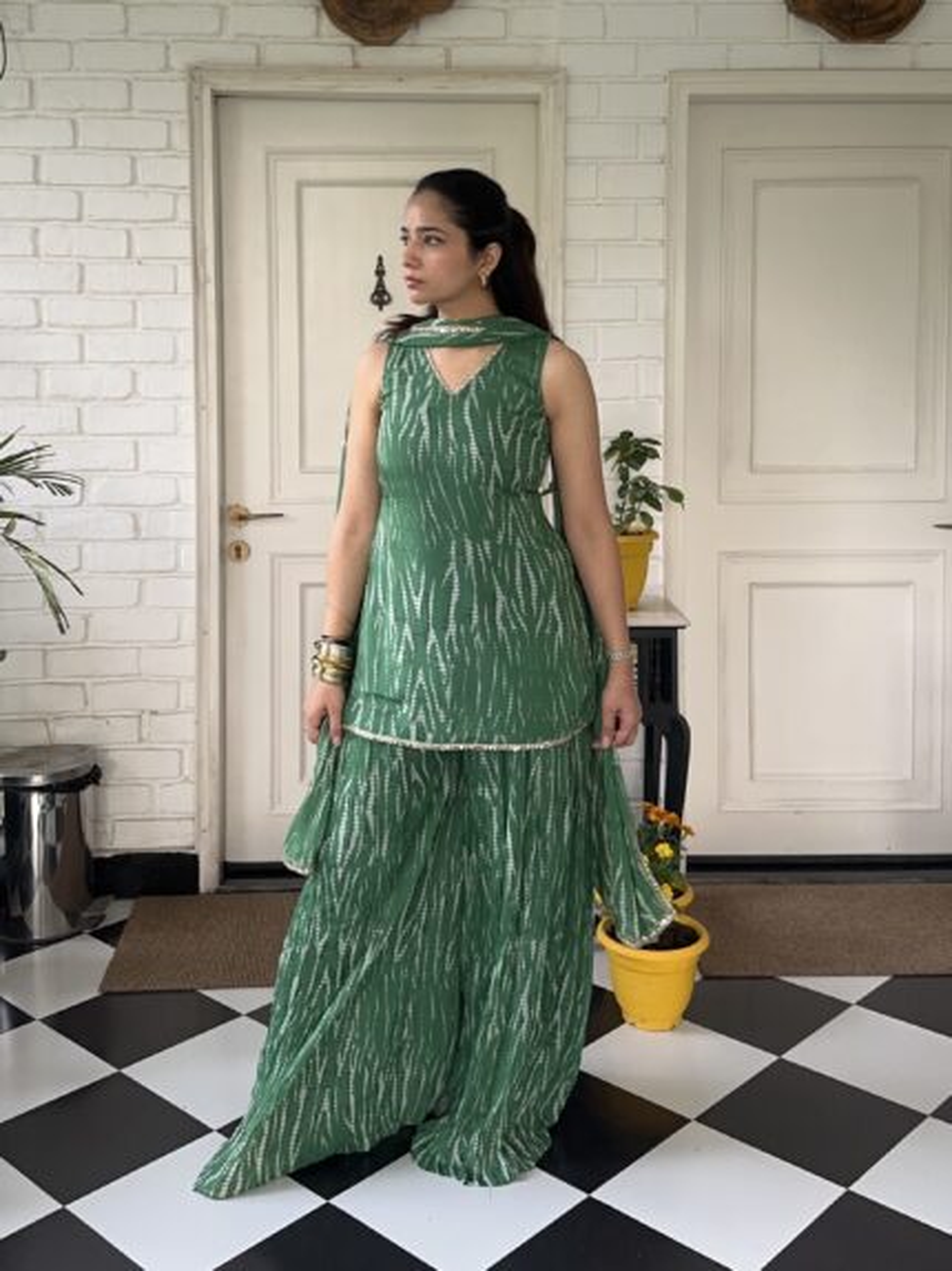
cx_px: 476
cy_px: 636
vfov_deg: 71.6
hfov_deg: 56.8
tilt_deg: -2.7
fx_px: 881
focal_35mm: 24
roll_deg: -0.1
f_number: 1.78
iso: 250
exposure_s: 1/99
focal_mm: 6.86
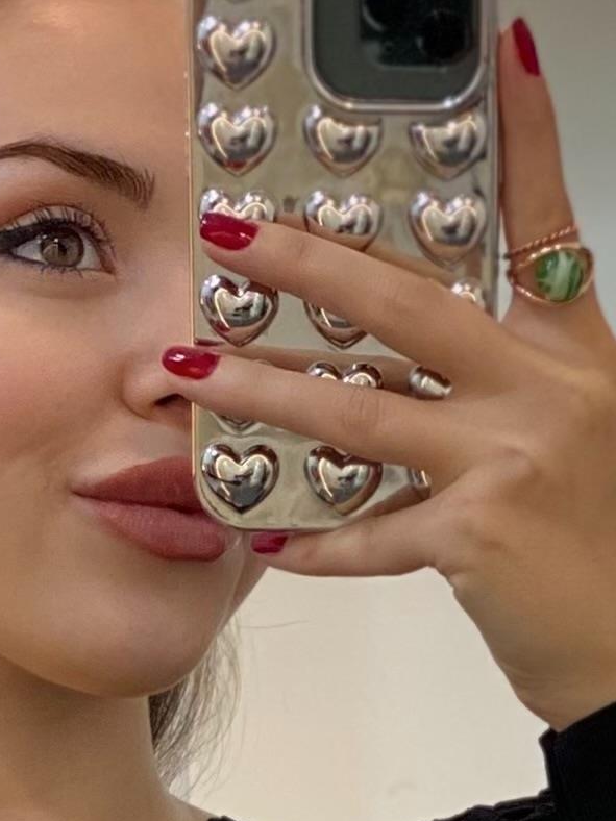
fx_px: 6311
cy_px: 1199
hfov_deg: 5.6
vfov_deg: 7.3
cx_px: 125
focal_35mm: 266
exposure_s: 1/100
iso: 80
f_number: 2
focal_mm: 6
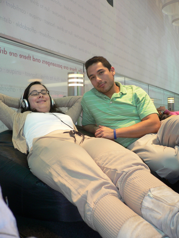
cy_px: 119
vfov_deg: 52.6
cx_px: 90
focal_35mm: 35
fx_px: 241
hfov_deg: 40.7
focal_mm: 5.8
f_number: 2.8
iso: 100
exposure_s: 1/20
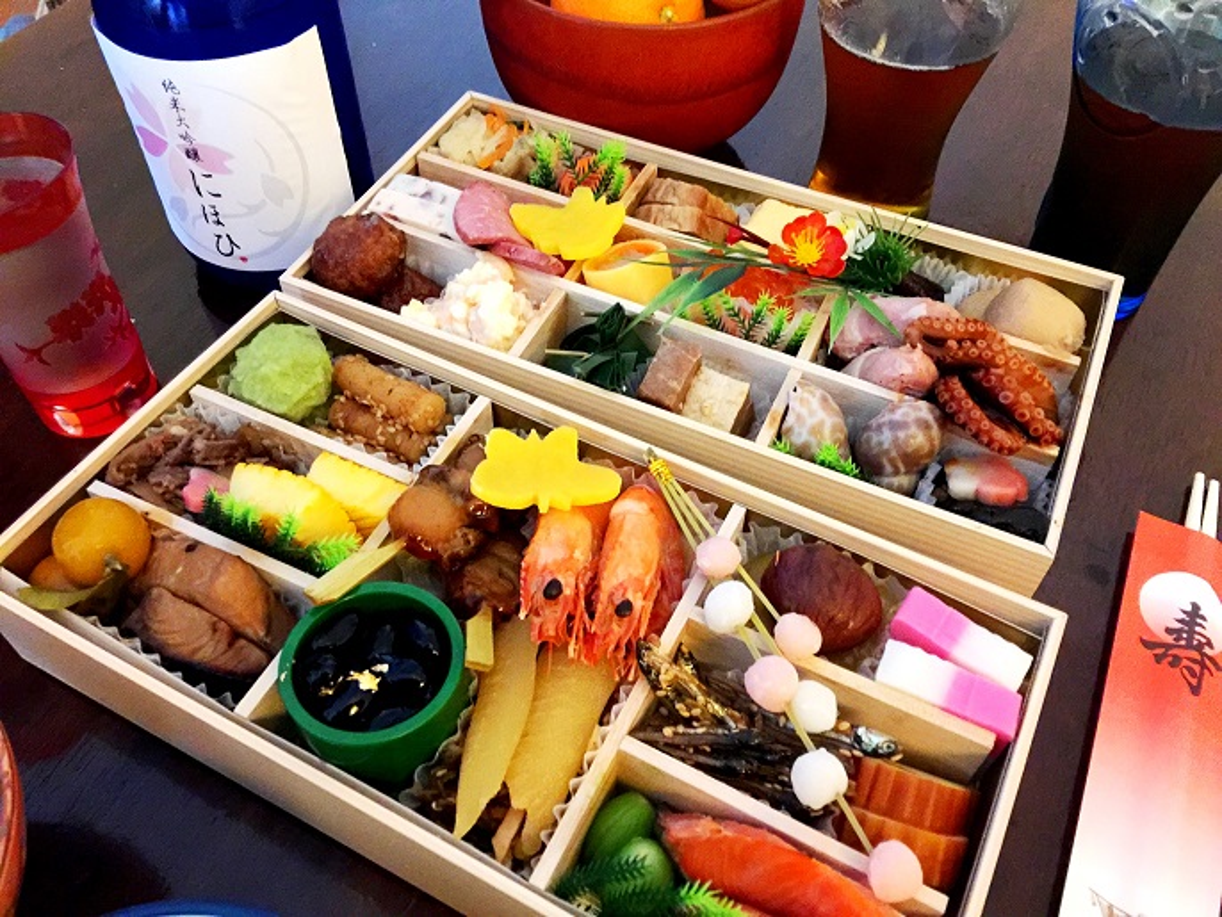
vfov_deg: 48.3
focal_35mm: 29
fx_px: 1024
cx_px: 611
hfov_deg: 61.6
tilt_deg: -51.0
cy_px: 458
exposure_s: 1/8
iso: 200
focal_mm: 4.15
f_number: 2.2
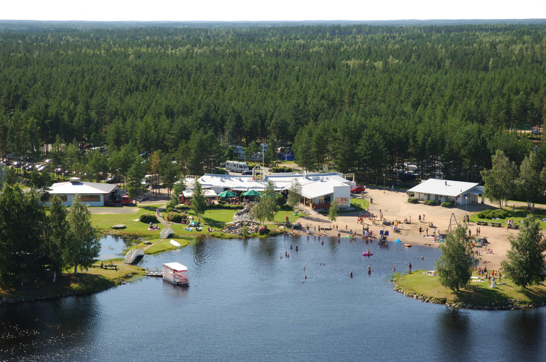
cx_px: 273
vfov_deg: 16.5
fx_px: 1250
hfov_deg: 24.6
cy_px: 181
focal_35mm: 82
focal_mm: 55
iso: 200
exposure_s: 1/1000
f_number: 3.8
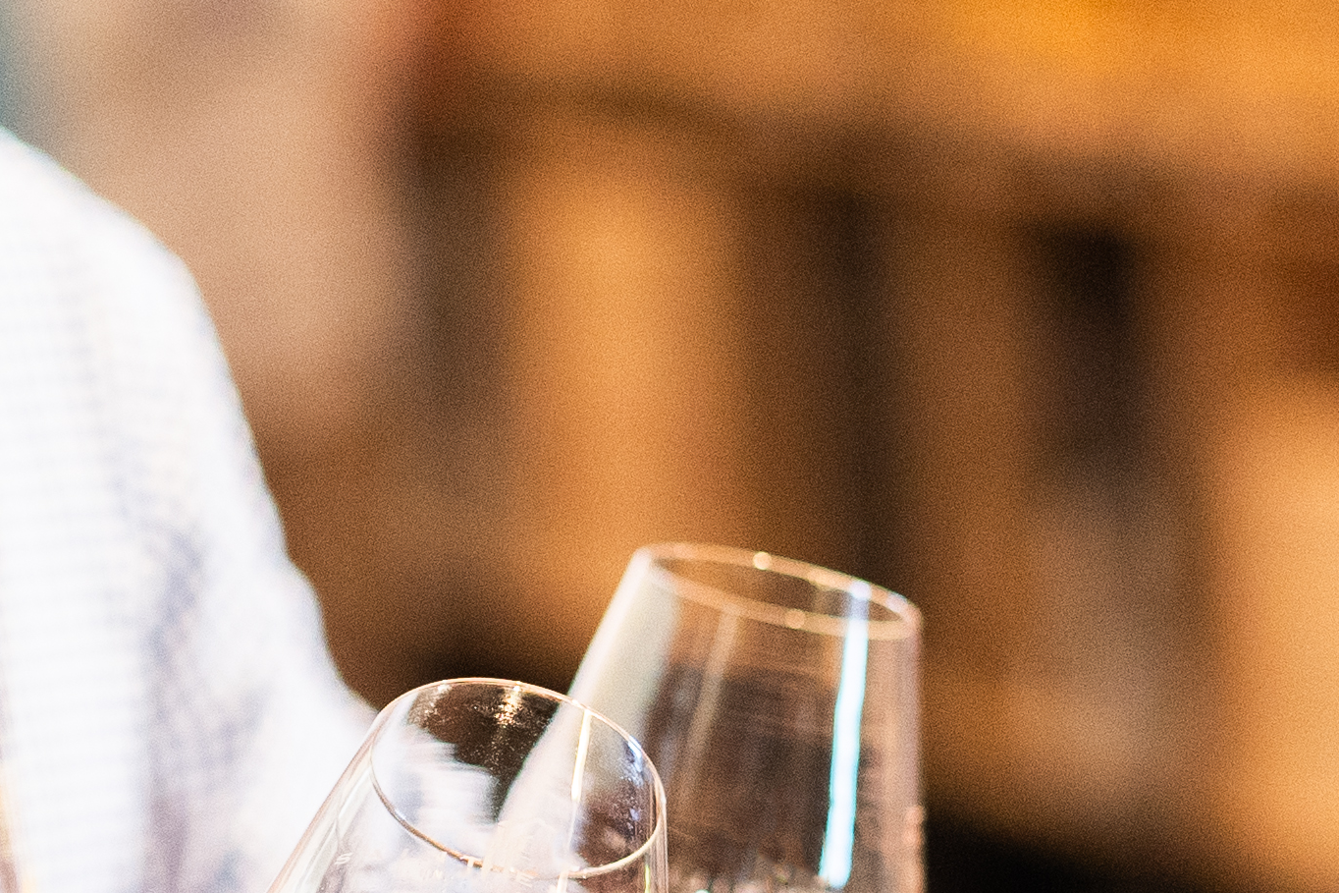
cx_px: 674
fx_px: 13908
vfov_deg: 3.7
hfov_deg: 5.5
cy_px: 733
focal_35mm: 374
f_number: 2.5
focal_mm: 85
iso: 800
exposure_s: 1/320
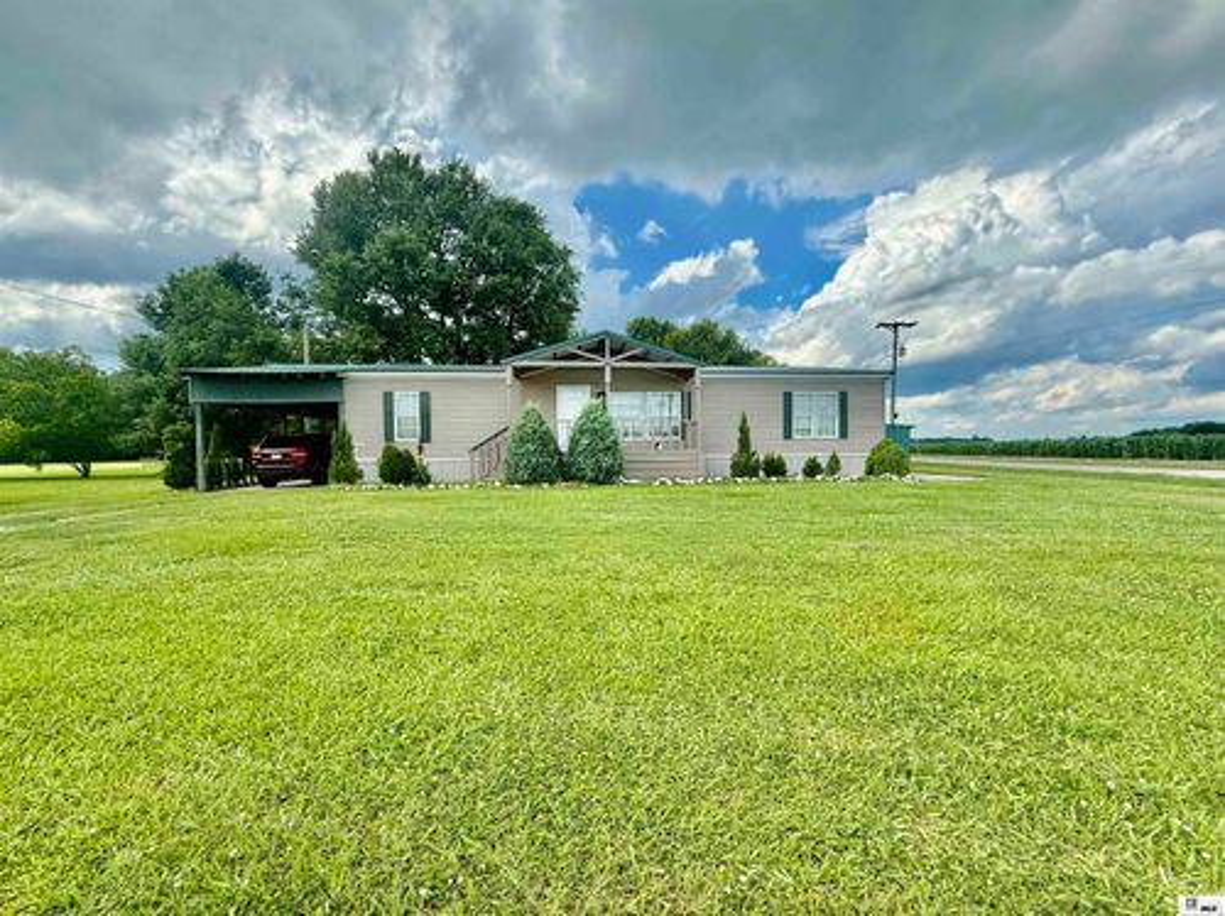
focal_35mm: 14
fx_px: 495
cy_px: 458
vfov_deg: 85.6
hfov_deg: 102.1
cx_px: 612
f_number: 2.2
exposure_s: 1/1211
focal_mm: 2.22
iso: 64
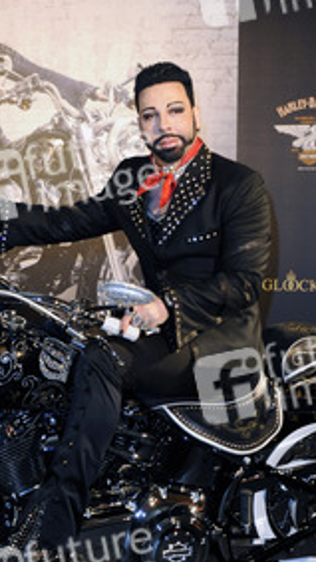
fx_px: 1103
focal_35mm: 74
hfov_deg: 16.3
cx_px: 116
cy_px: 278
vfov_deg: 28.6
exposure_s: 1/100
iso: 1000
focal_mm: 50
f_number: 5
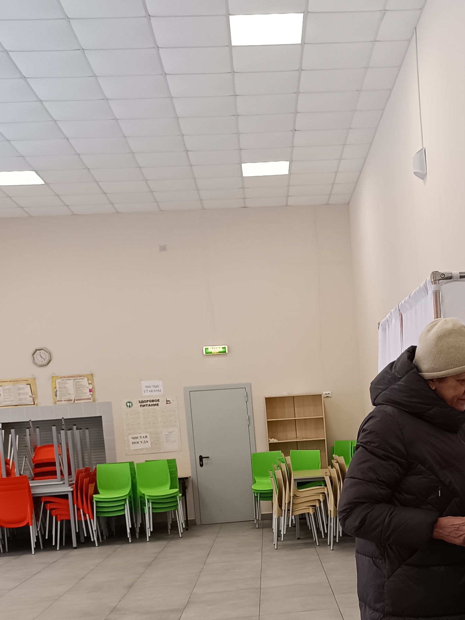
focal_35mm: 54
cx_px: 372
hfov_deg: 26.5
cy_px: 476
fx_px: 967
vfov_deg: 34.7
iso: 581
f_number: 1.65
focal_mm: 6.14
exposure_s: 1/100
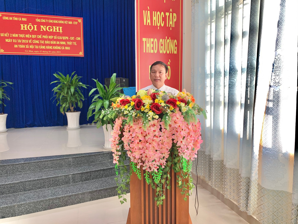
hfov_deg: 67.3
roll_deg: -0.2
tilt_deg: -5.1
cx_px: 149
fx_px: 224
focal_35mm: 26
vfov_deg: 53.1
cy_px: 112
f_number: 1.8
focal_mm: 4.25
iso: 40
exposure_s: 1/100
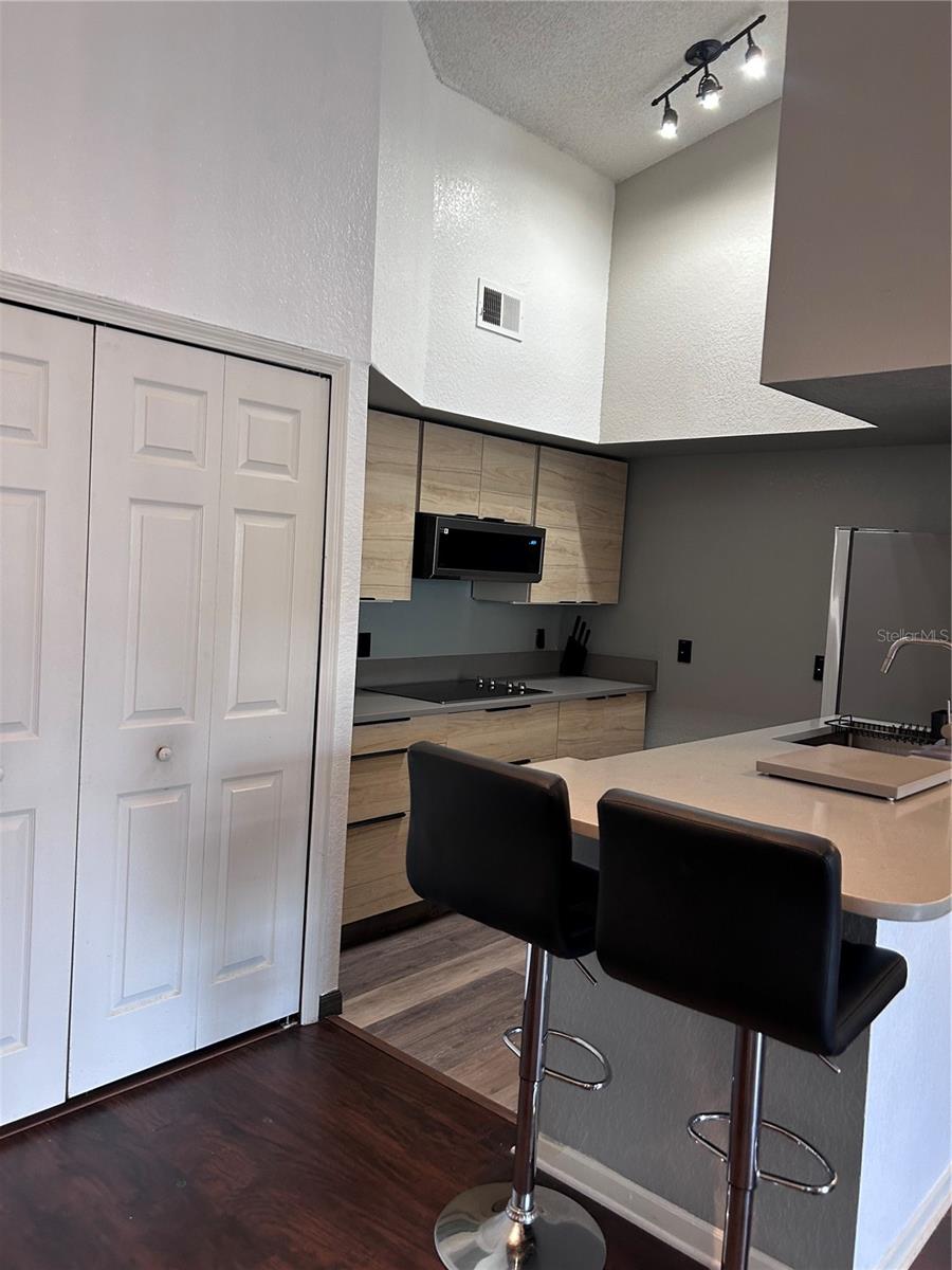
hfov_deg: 53.1
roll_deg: -3.3
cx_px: 476
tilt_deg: -4.7
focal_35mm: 26
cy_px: 635
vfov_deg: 67.3
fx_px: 953
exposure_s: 1/60
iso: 160
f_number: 1.5
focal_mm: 5.7
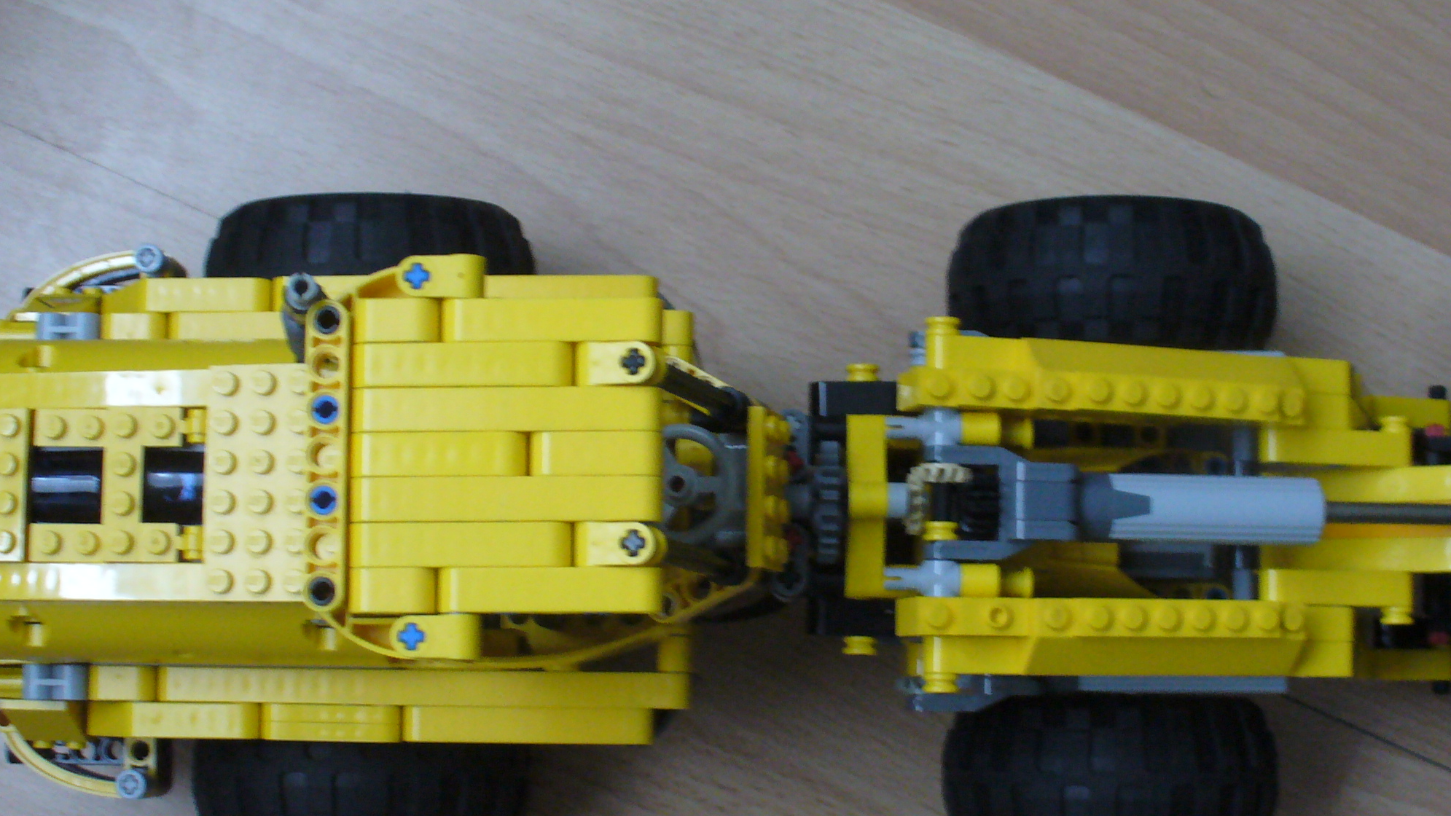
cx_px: 864
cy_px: 466
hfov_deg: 36.5
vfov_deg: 21.1
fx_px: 2193
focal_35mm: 57
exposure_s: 1/15
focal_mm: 6.1
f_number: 2.8
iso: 200
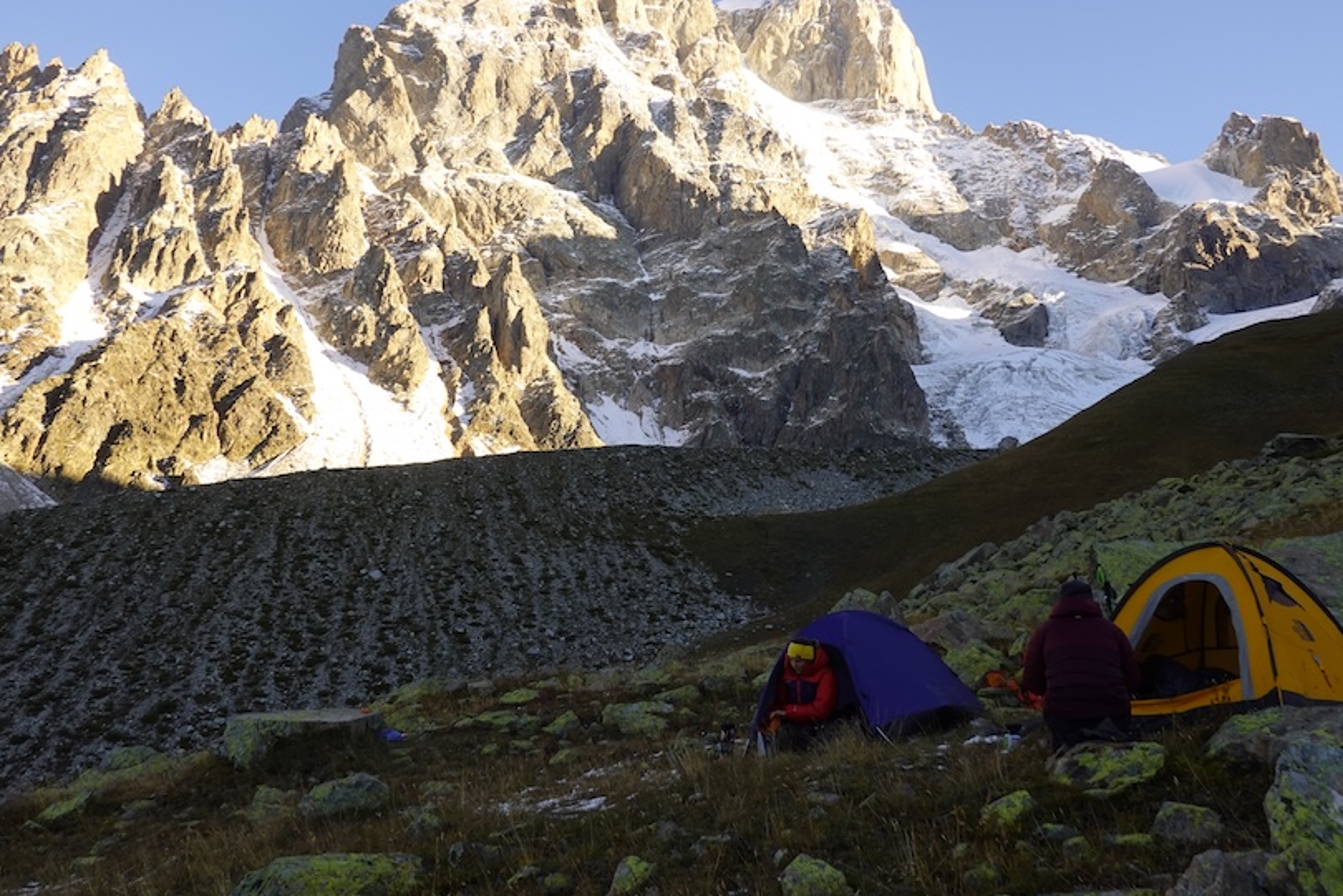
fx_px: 1492
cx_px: 706
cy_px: 372
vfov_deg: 33.3
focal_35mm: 40
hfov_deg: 48.4
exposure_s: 1/250
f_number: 4
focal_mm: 11.06
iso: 100
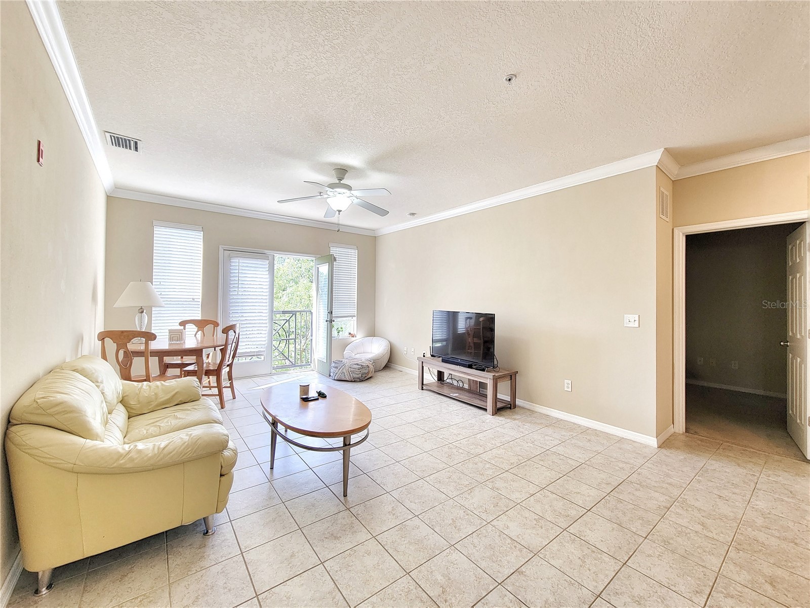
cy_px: 304
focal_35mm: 13
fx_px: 304
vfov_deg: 89.9
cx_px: 405
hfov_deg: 106.2
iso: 80
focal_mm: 2.2
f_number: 2.2
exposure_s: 1/60
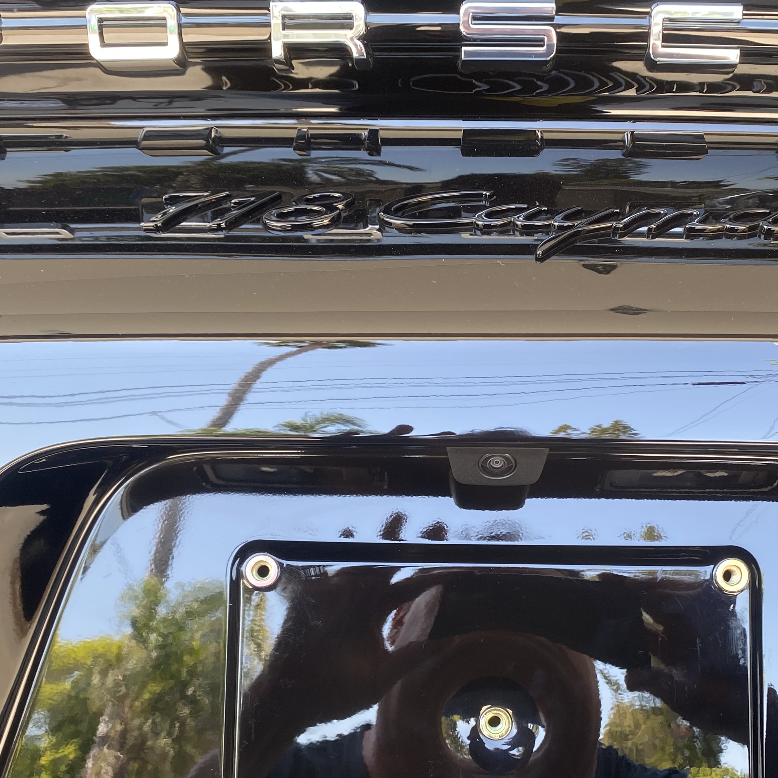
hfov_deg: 39.0
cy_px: 516
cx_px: 460
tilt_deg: -10.0
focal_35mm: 43
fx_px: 1093
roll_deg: -1.6
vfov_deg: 38.7
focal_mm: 4.25
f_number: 1.8
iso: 80
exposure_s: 1/120
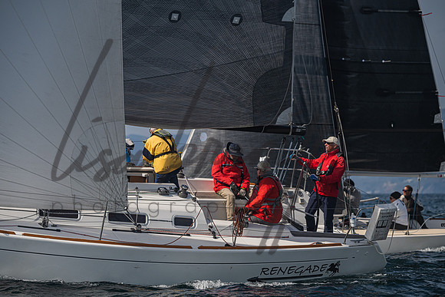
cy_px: 148
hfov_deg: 10.3
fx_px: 2462
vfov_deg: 6.9
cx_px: 216
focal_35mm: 199
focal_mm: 190
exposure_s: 1/4000
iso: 320
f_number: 6.3
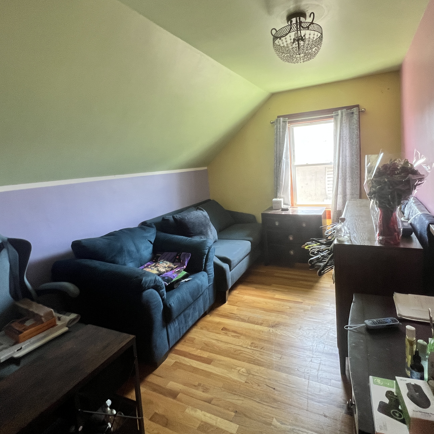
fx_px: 255
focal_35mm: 18
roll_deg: +4.6
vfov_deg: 80.2
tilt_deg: -5.5
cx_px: 242
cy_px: 185
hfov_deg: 80.4
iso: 250
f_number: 1.8
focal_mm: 1.57
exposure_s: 1/120
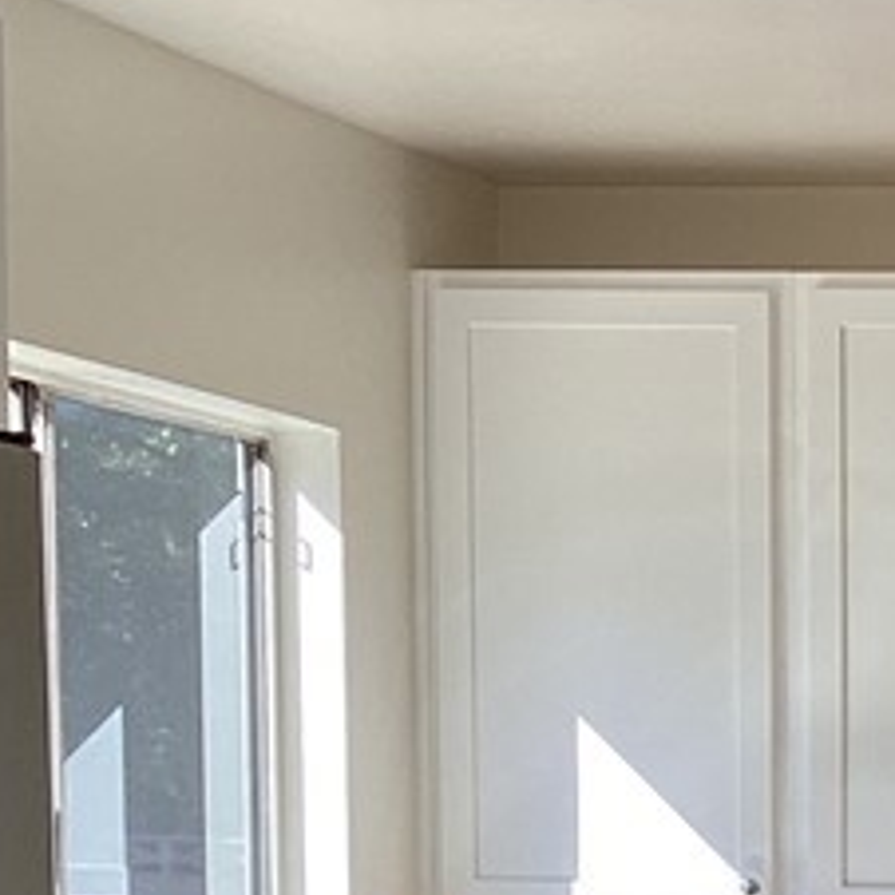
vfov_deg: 13.4
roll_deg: -0.9
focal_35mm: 124
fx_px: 3627
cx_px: 1449
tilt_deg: -6.6
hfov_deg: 13.1
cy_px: 1271
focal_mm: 3.3
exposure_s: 1/120
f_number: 2.4
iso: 25
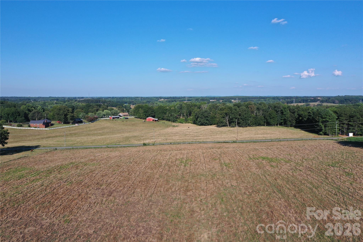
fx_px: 282
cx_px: 182
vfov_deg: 46.4
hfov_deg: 65.5
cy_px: 121
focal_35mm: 28
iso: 100
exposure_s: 1/500
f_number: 5.6
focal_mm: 10.26
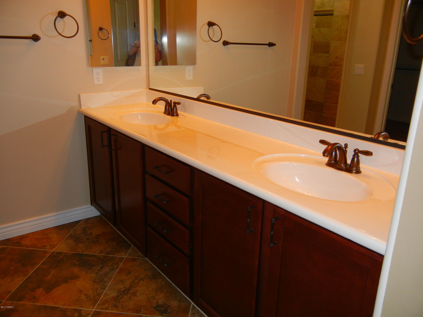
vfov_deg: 46.8
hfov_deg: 60.0
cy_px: 158
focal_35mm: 30
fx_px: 367
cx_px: 212
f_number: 3.5
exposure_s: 1/30
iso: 200
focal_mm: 5.4
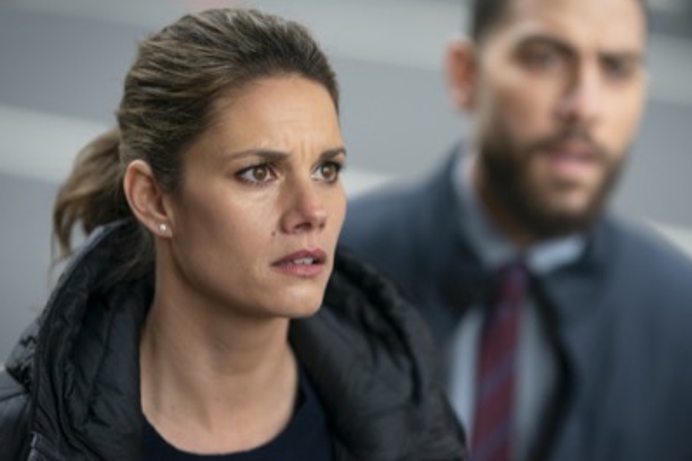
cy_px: 250
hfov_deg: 15.5
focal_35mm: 132
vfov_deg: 10.4
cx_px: 384
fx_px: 2536
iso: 200
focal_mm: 105
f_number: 1.6
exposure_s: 1/320
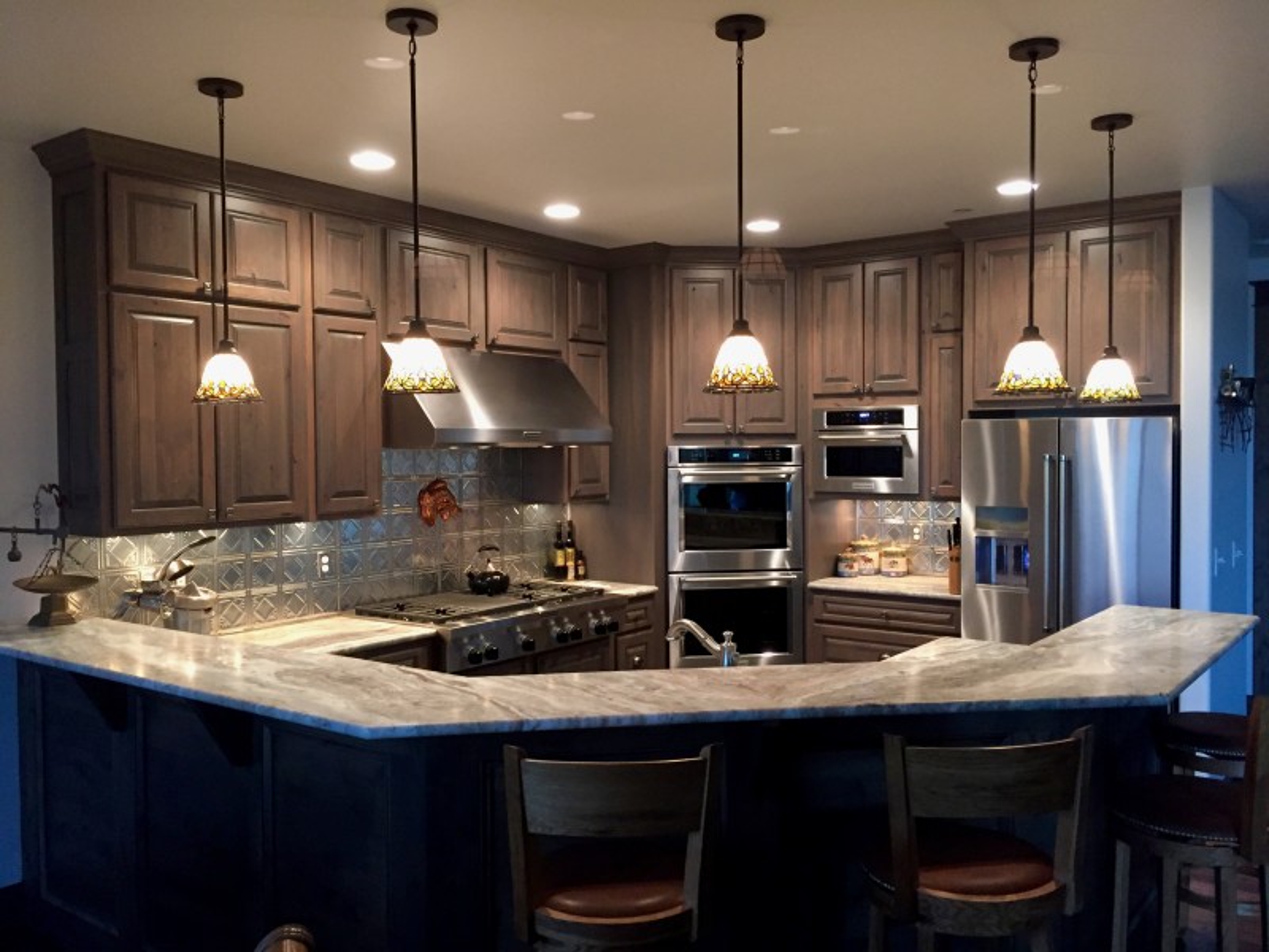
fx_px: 1063
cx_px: 634
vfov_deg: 48.2
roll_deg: +0.5
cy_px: 476
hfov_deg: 61.7
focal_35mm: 29
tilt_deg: -1.5
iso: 250
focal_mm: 4.15
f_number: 2.2
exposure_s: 1/20
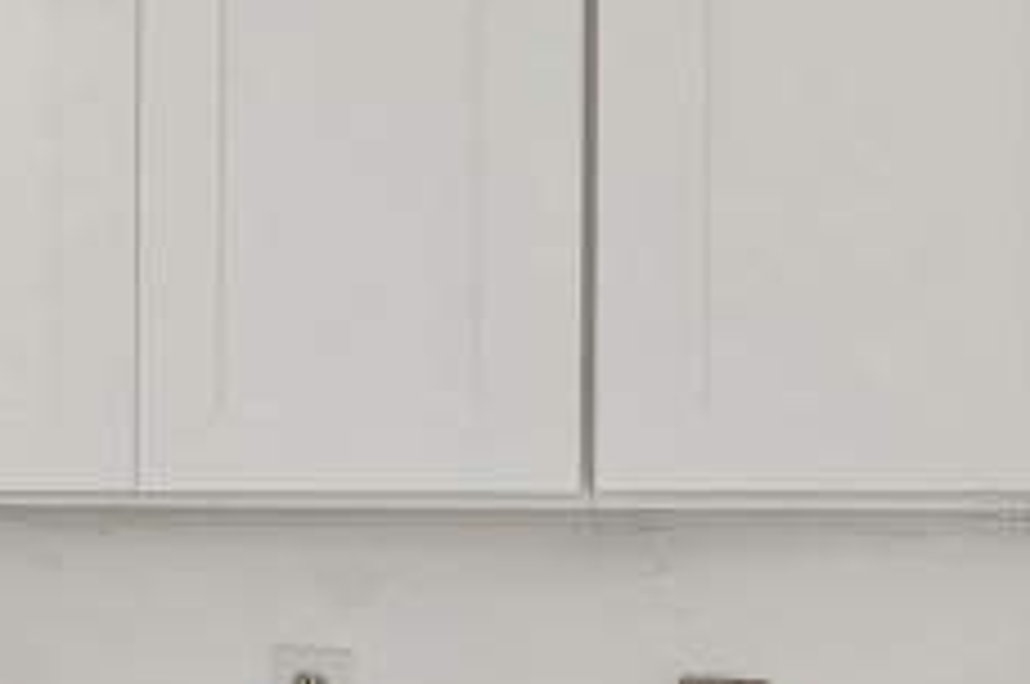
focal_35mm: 63
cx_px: -621
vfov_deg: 21.3
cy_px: 511
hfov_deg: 23.5
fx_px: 1800
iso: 400
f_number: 8
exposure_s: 1/25
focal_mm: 18
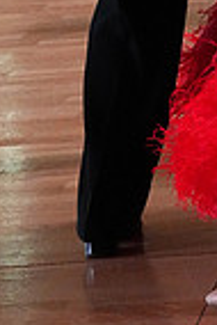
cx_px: 296
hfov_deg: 3.4
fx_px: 3689
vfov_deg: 5.0
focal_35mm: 409
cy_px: -211
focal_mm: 100
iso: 10000
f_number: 7.1
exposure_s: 1/400
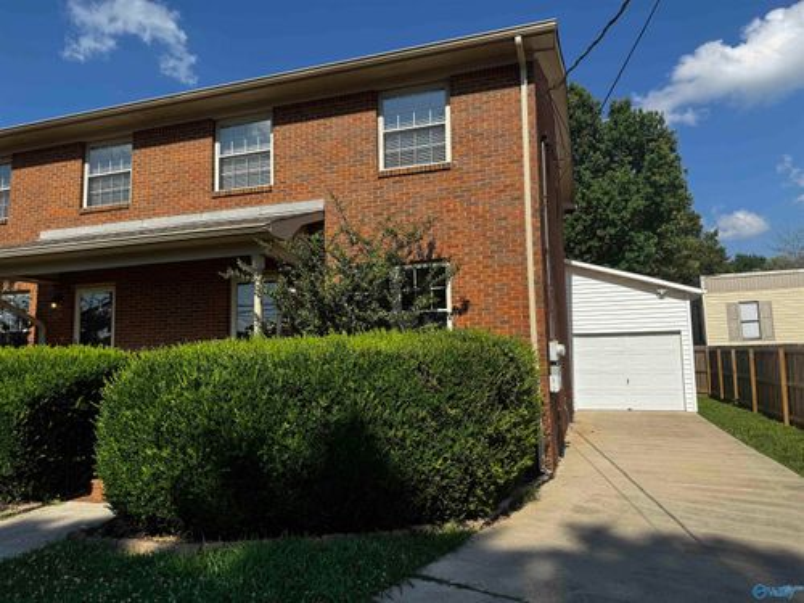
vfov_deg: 56.8
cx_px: 402
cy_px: 302
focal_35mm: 24
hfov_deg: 71.6
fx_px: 557
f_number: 1.78
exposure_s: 1/4310
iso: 80
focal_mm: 6.76
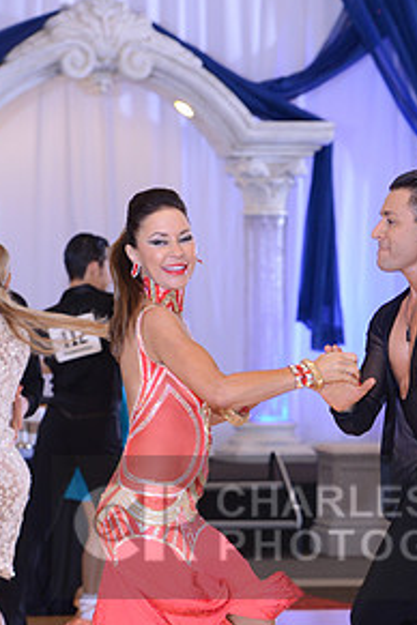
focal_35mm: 259
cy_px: 528
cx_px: 349
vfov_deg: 7.9
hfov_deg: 5.3
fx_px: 4500
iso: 1250
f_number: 5
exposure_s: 1/250
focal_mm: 130
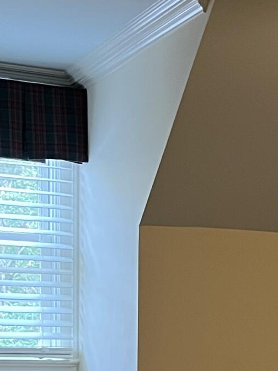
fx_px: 1242
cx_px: 584
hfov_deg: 11.3
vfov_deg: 16.5
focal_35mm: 116
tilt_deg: -3.1
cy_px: 389
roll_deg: -1.7
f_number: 1.5
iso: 160
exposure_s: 1/60
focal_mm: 5.7
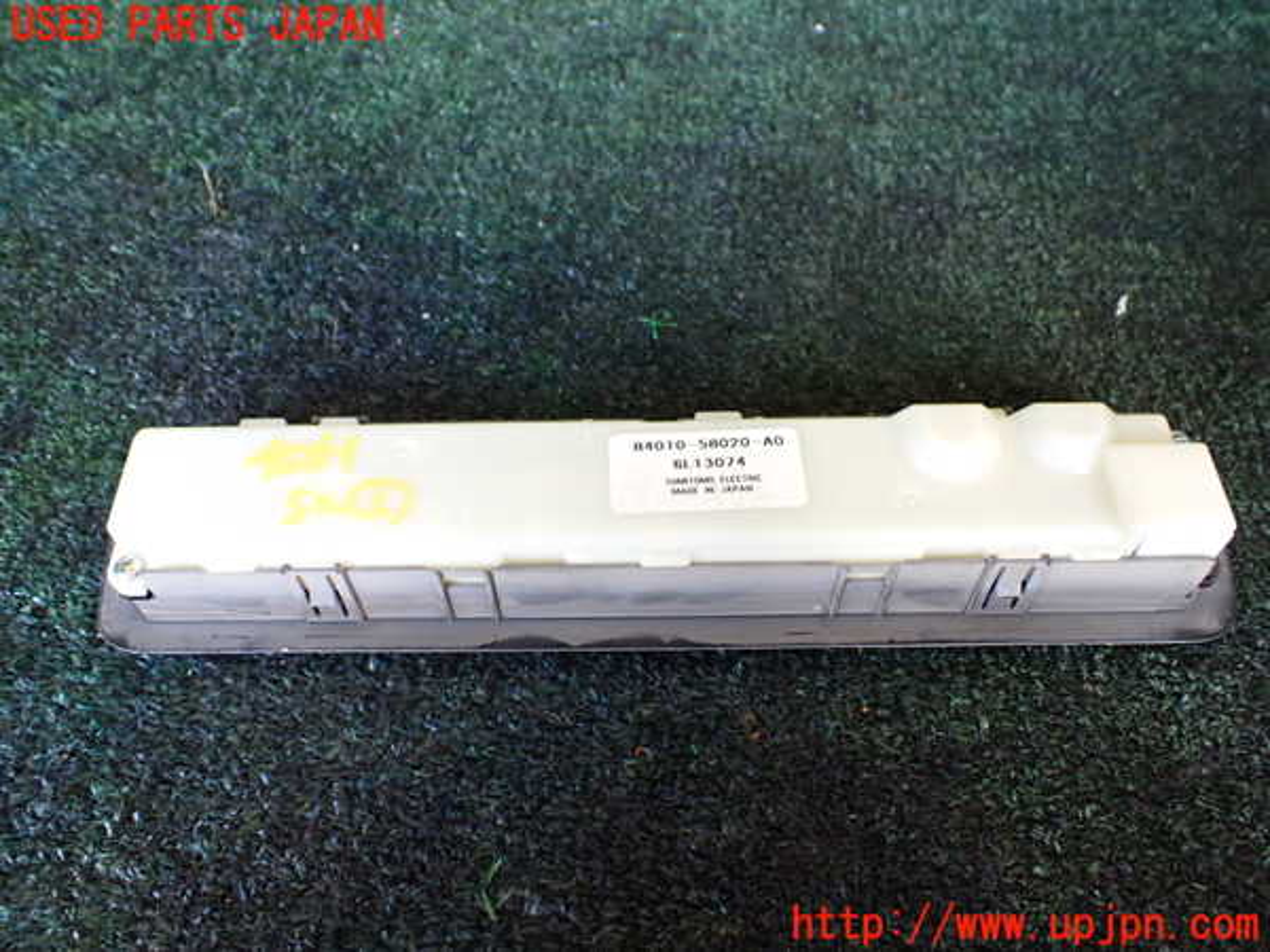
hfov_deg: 60.0
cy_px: 476
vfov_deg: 46.8
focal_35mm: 30
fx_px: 1101
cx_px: 635
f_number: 2.3
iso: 800
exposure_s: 1/125
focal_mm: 5.4
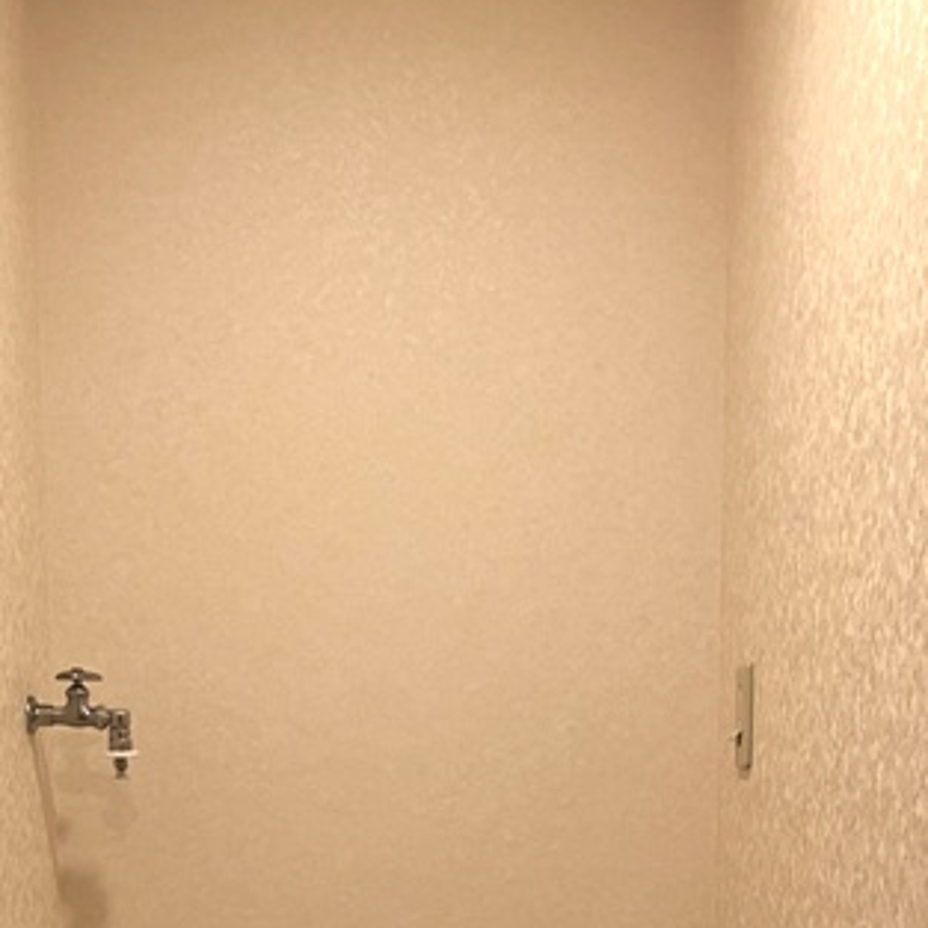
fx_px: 1820
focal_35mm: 60
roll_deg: +0.2
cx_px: 382
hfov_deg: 28.6
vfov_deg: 26.9
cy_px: 943
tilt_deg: -6.0
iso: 100
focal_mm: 3.99
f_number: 1.8
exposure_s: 1/50
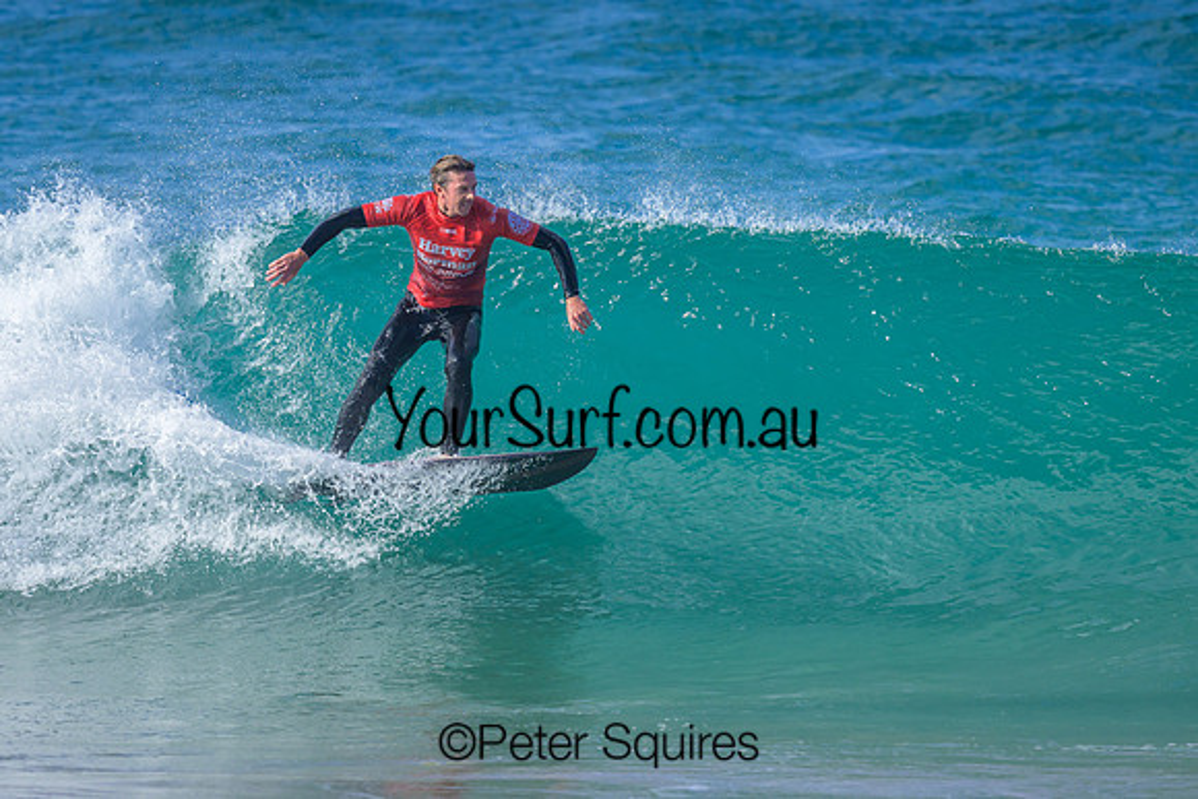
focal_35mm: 1098
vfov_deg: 1.3
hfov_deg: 1.9
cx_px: 488
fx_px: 36559
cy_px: 370
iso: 360
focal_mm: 800
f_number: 6.3
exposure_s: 1/2000
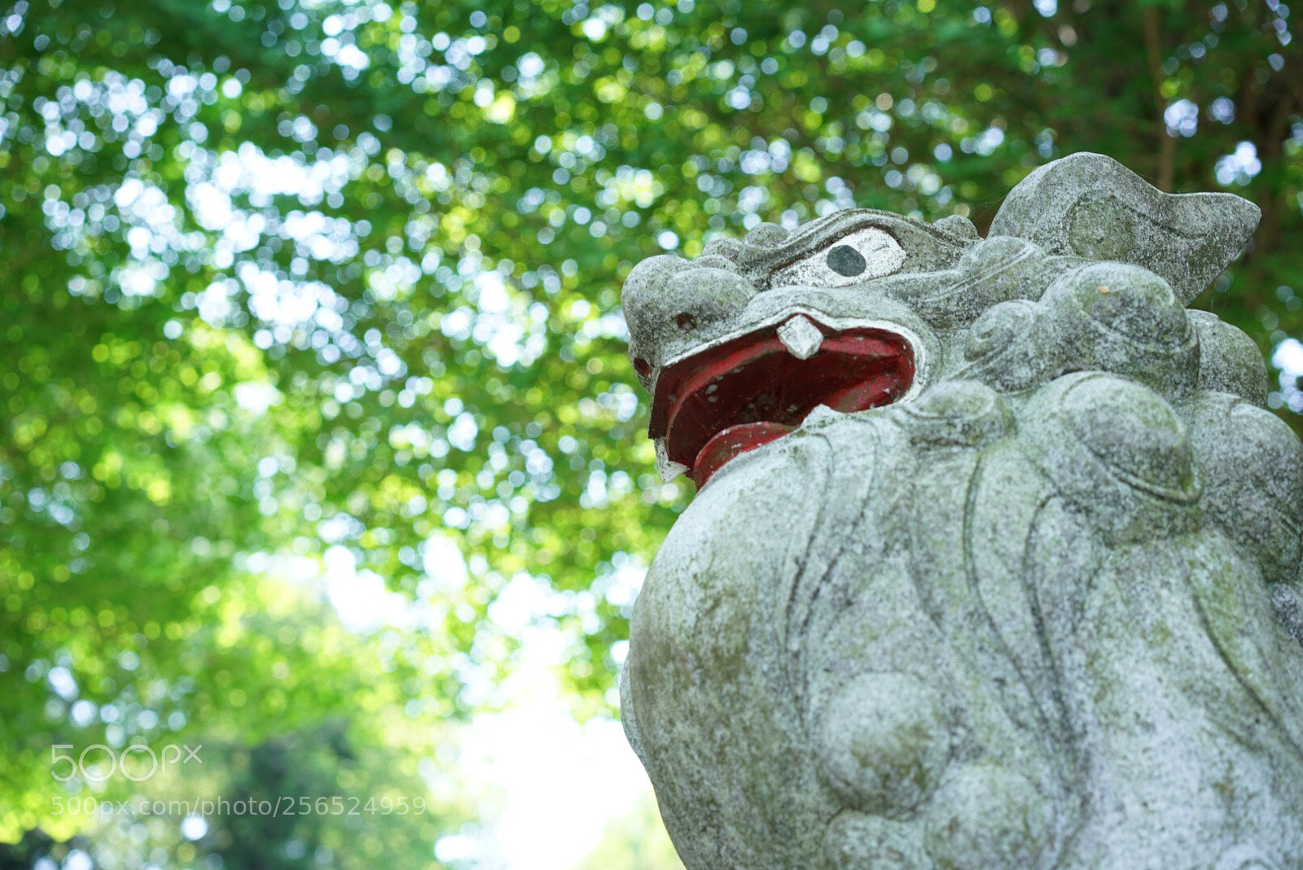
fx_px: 1992
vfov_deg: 24.7
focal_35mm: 55
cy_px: 435
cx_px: 652
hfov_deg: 36.2
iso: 100
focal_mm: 55
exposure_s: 1/30
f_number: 4.5
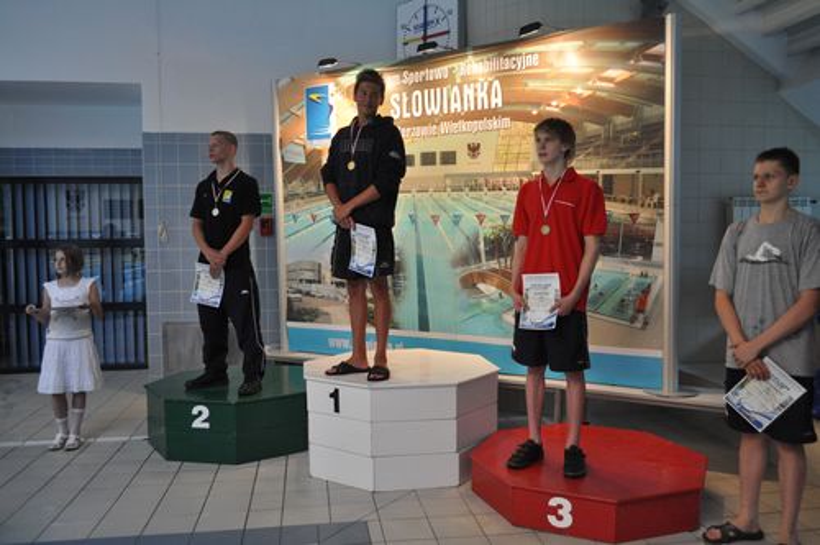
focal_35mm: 30
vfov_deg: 43.5
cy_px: 272
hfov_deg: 62.0
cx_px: 410
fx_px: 682
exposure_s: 1/200
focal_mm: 20
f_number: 3.8
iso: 1600
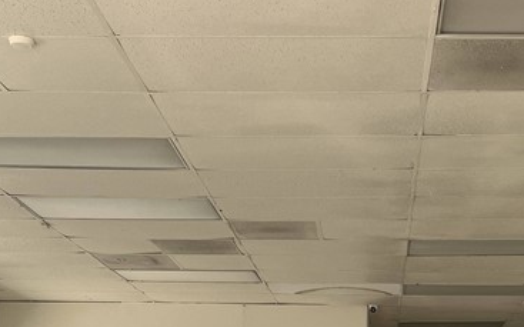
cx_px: 373
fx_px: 1099
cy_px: 450
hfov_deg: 26.6
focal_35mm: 77
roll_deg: -0.2
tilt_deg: +0.8
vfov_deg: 15.9
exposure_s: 1/309
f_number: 1.5
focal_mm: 5.7
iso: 50
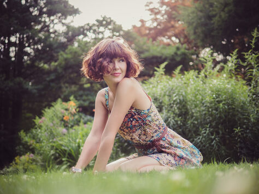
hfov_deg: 38.2
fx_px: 374
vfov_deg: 29.1
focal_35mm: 50
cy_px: 97
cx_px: 130
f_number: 1.4
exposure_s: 1/1250
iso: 400
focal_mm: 25
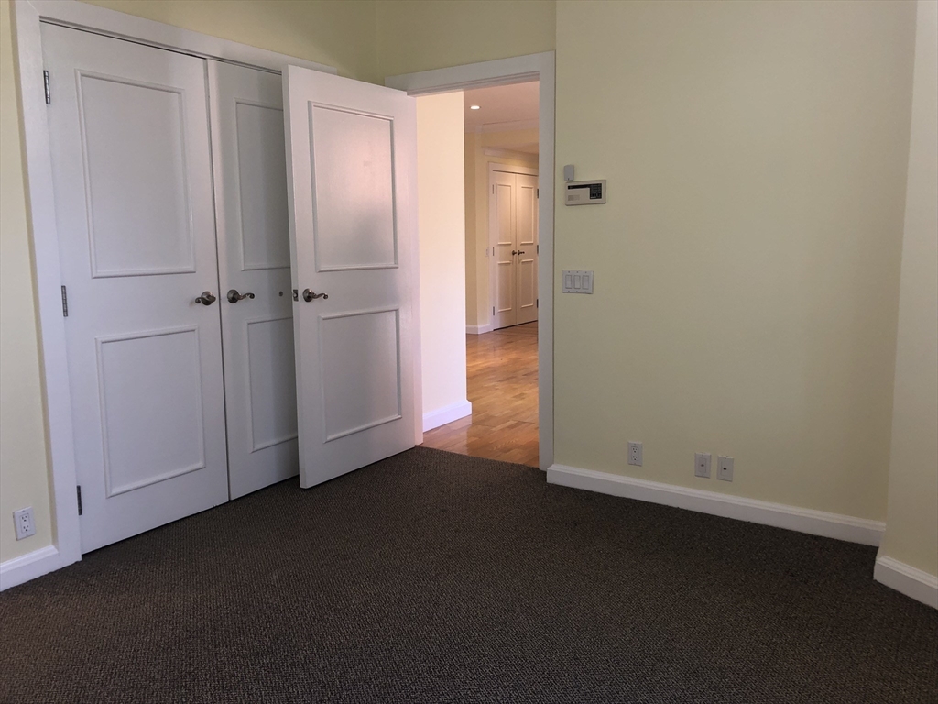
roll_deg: +1.2
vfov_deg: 49.7
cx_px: 469
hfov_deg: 63.4
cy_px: 352
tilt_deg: -7.2
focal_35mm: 28
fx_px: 759
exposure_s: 1/15
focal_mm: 3.99
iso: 25
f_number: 1.8
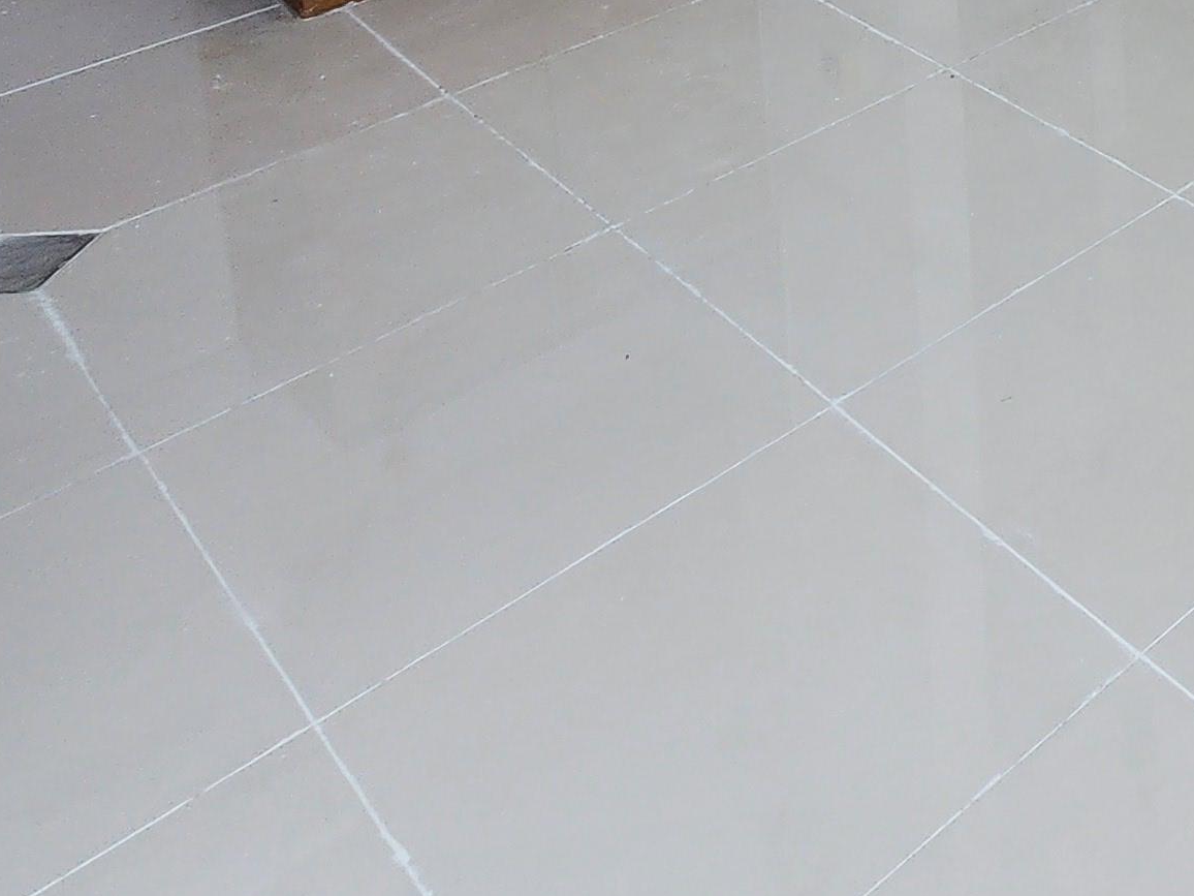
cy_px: -502
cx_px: 1433
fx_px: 1552
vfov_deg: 24.1
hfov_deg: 34.0
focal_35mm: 45
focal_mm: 2.2
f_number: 2.2
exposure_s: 1/60
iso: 125
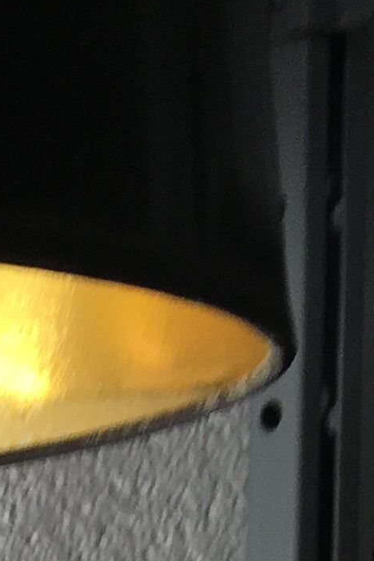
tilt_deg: -9.9
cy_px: 1335
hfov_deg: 7.2
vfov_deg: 10.4
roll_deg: +2.7
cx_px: -697
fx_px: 2681
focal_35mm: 172
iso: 25
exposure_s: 1/50
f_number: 2.2
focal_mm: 4.15
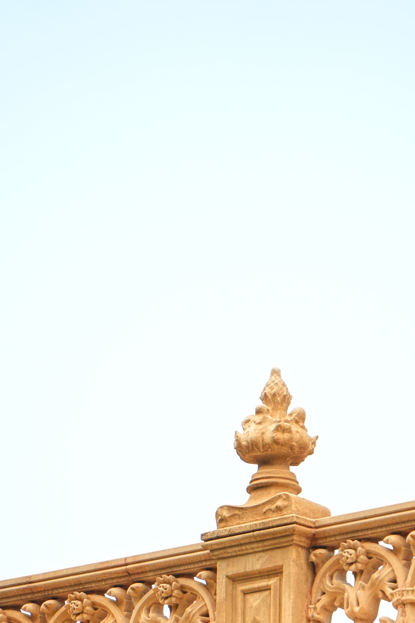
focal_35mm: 210
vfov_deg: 9.8
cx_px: 262
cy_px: 404
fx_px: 3625
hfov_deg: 6.6
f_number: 4
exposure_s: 1/320
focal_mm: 105
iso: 400
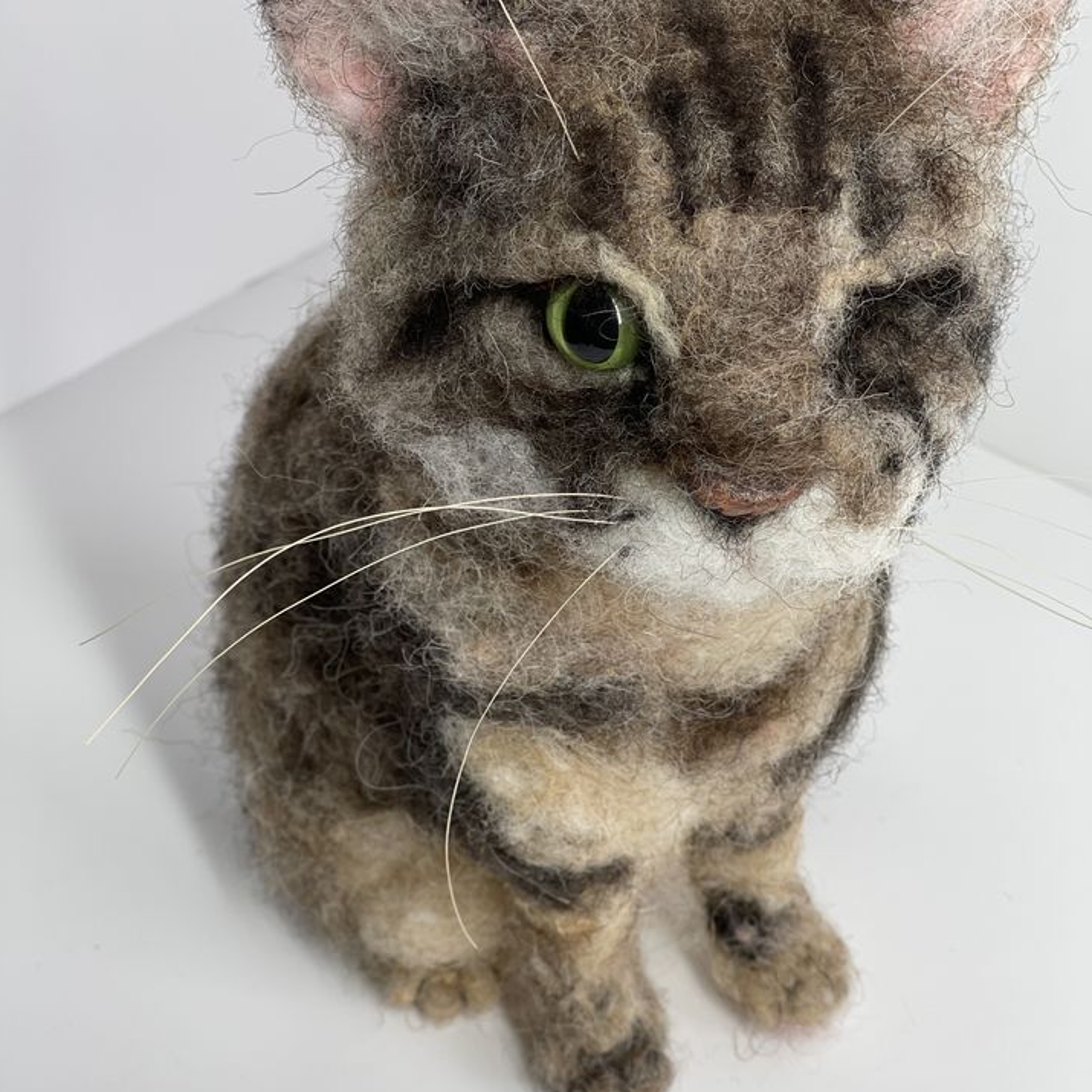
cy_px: 586
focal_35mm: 76
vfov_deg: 22.8
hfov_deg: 22.8
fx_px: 2712
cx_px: 545
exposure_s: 1/73
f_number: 2.2
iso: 32
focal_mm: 7.5
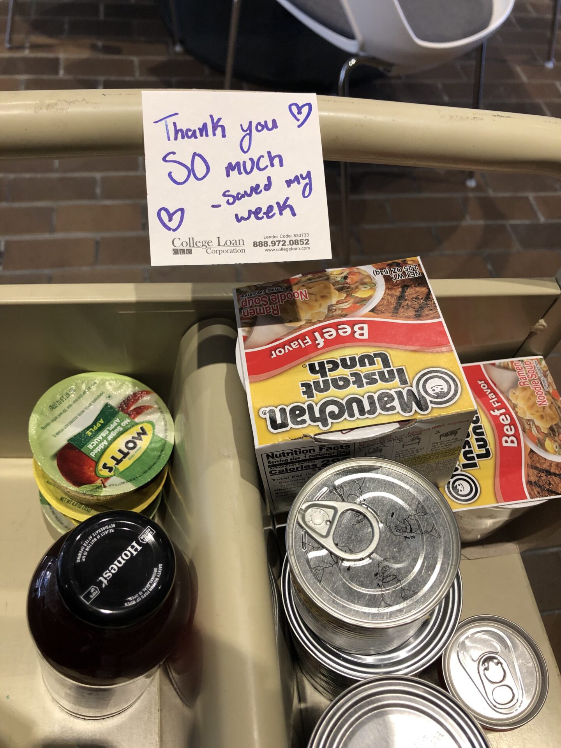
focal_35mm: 28
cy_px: 374
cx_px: 280
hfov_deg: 49.7
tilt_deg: -55.5
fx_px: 605
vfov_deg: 63.4
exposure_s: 1/20
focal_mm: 3.99
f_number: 1.8
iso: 40
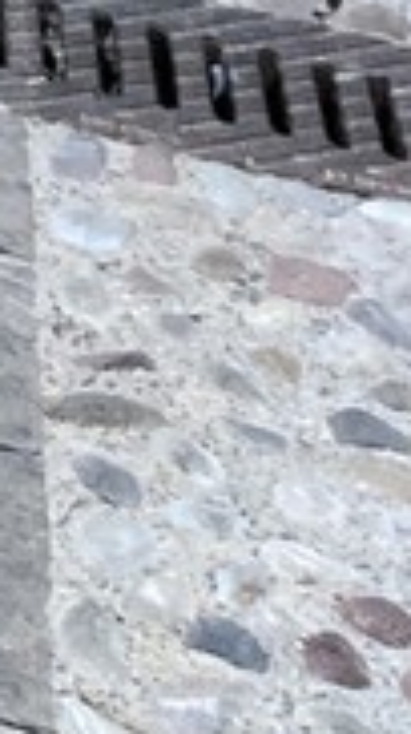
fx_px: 3866
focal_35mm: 199
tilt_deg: -4.9
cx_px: -649
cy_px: -799
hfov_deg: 5.8
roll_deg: -12.4
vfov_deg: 9.9
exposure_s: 1/60
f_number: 1.8
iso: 200
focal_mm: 4.25
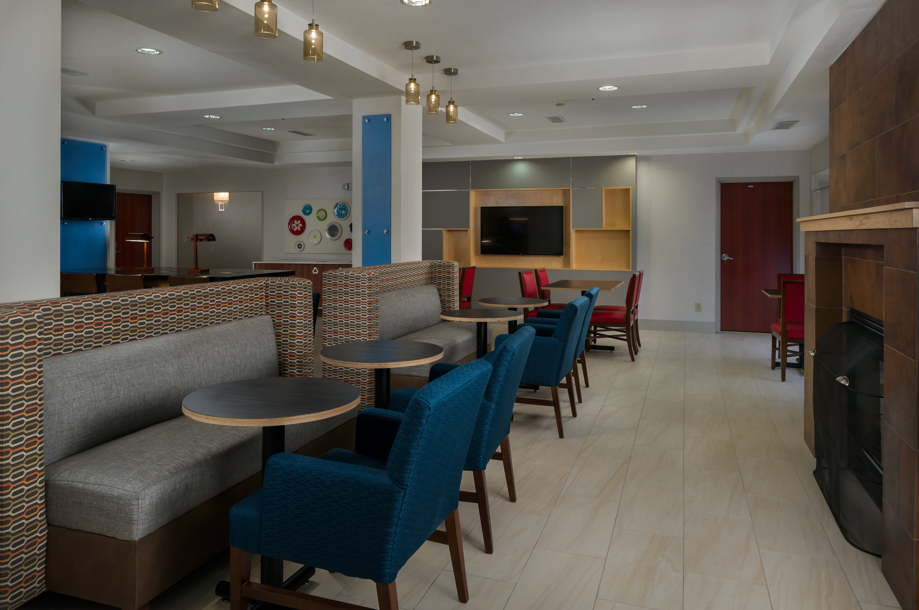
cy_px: 305
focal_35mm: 24
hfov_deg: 73.8
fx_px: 612
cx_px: 460
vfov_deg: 53.0
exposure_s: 1/125
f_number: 11
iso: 400
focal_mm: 24
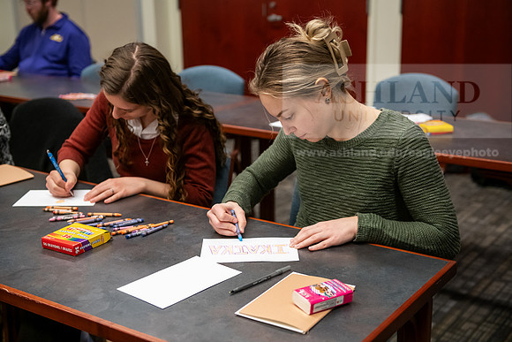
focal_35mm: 52
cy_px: 171
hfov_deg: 38.2
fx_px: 740
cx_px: 256
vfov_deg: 26.0
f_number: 3.2
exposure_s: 1/200
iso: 2000
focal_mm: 52
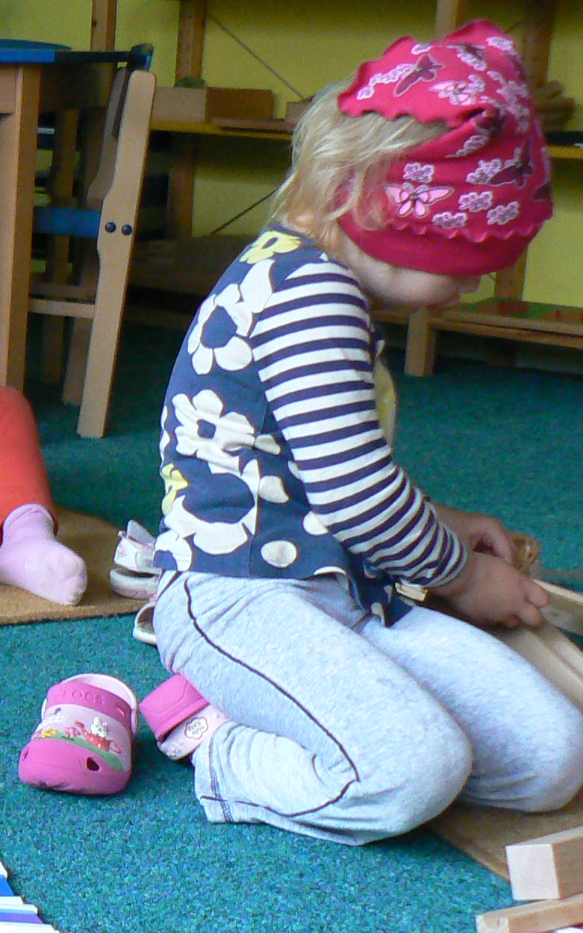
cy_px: 688
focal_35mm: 86
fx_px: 2187
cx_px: -393
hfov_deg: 13.9
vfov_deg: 23.9
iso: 200
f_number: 2.8
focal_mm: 6
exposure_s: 1/30
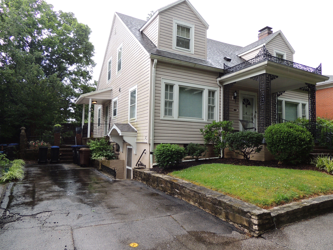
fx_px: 231
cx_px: 166
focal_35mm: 24
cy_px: 125
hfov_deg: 71.6
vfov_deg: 56.8
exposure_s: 1/60
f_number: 3
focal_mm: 4.3
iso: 100
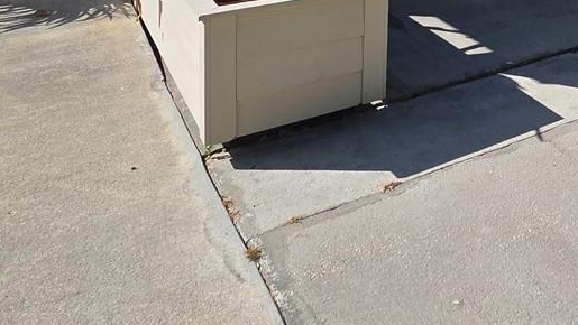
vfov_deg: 21.9
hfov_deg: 42.0
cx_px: 536
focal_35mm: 44
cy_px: -178
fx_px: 675
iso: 40
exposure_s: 1/2782
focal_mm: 2.2
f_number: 1.9
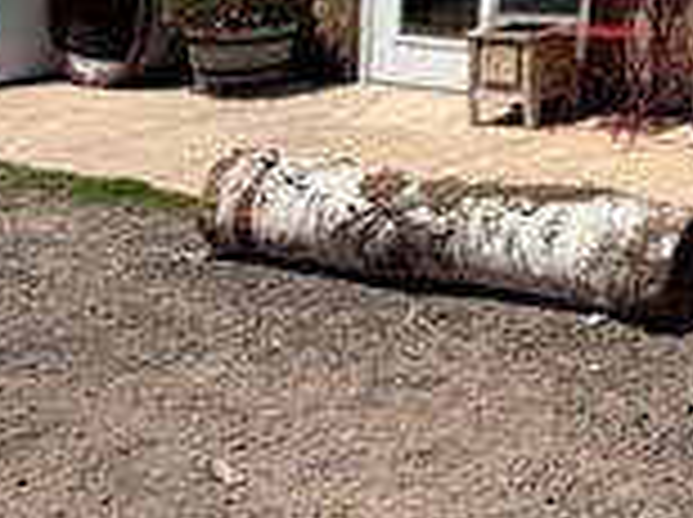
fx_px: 1399
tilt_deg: +4.0
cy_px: -297
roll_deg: -0.1
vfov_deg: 18.2
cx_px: 936
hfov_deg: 23.9
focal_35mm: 70
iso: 20
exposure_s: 1/942
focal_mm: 2.22
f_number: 2.2
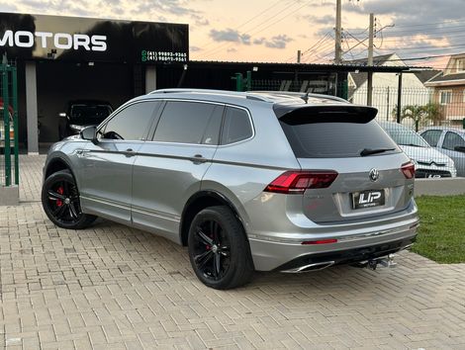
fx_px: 646
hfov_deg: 39.6
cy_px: 175
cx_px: 232
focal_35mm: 48
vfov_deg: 30.3
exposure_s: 1/60
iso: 100
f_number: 1.78
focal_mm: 6.86
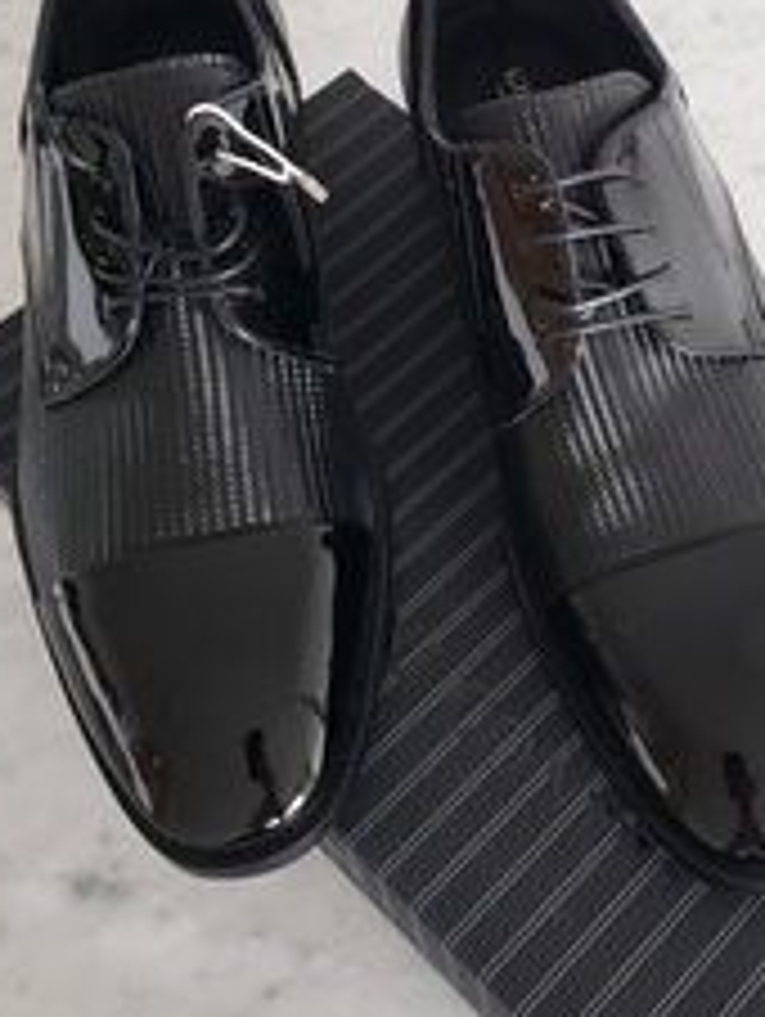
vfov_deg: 40.8
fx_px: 1353
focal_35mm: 46
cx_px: 540
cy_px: 356
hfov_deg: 31.2
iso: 250
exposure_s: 1/33
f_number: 2.4
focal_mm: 4.3
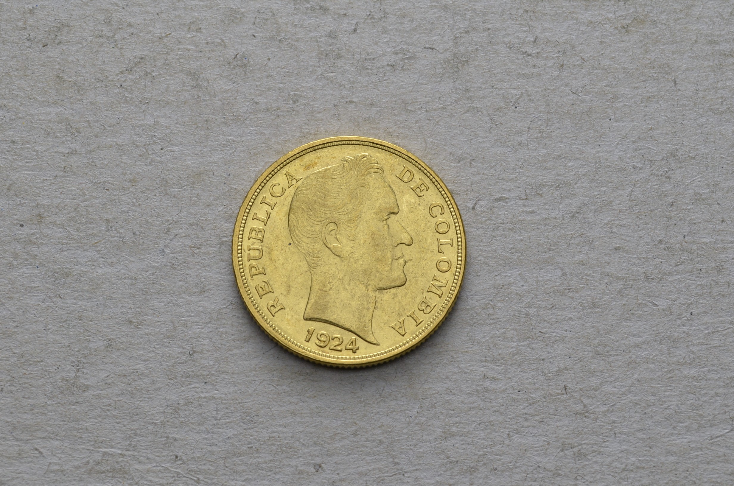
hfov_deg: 24.7
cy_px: 243
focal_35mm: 82
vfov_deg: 16.5
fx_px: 1679
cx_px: 367
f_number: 14
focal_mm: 55
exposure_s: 1/250
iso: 400
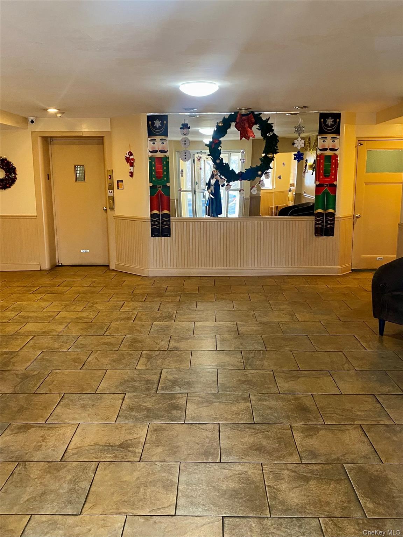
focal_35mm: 26
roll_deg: -0.2
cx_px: 202
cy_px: 268
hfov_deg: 53.1
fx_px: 404
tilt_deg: -10.1
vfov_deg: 67.3
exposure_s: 1/60
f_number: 1.8
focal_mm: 4.25
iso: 320
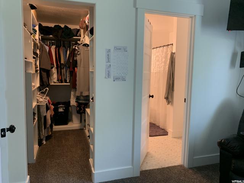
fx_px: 183
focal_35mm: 26
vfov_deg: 53.1
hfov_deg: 67.3
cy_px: 92
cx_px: 122
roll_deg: -1.0
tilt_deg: -5.2
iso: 160
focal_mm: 4.25
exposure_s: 1/60
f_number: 1.8
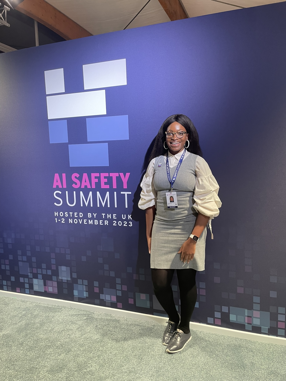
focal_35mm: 26
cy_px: 190
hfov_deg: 53.1
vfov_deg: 67.3
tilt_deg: -7.0
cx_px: 143
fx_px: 286
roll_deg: +2.2
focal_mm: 4.2
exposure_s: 1/75
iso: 125
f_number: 1.6
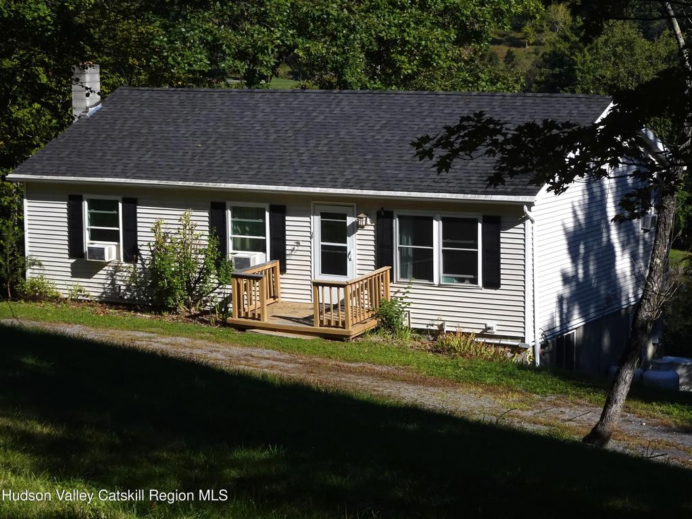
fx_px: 1759
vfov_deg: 16.8
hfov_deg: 22.3
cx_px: 346
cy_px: 260
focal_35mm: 88
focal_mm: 13.86
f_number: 5
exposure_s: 1/640
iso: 80
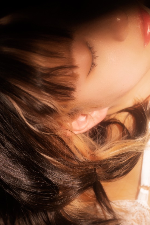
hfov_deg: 10.7
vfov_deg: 16.0
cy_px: 137
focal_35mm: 128
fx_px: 800
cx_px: 119
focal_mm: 50
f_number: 4
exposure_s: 1/400
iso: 400
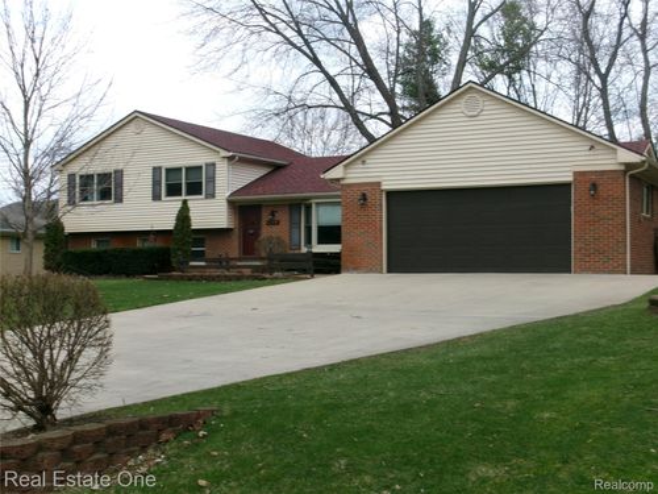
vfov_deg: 27.5
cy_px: 247
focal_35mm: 53
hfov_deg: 36.2
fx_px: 1007
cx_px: 329
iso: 100
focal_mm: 9.5
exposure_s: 1/38
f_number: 13.1
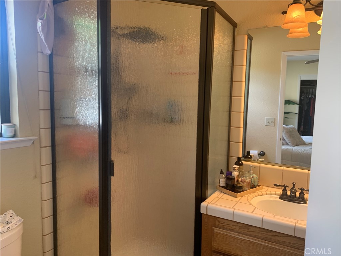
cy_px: 128
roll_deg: +0.0
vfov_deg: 53.1
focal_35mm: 26
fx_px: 256
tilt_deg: -8.7
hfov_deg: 67.3
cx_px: 170
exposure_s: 1/60
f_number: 1.8
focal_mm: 4.25
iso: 100
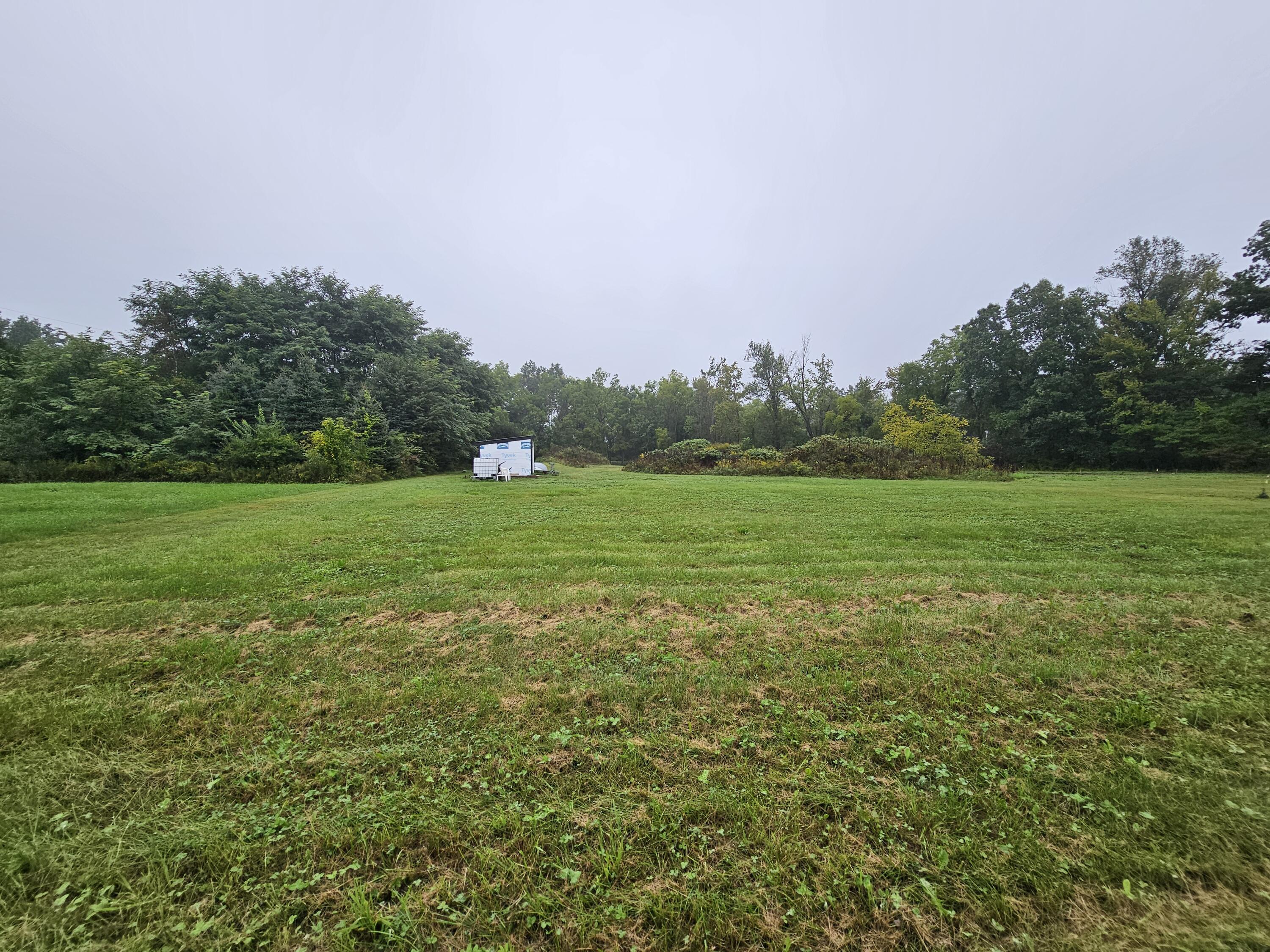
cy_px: 476
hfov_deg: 106.2
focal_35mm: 13
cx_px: 635
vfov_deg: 89.9
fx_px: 477
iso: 50
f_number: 2.2
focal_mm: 2.2
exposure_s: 1/273
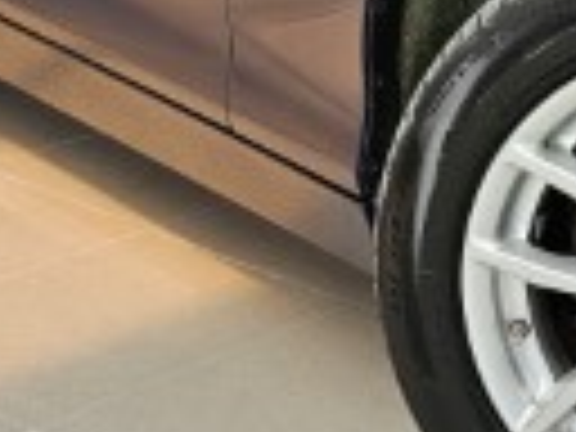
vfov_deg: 12.7
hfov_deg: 15.7
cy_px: -36
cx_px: 864
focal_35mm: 115
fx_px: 1914
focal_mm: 6.3
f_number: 1.7
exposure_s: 1/180
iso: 64
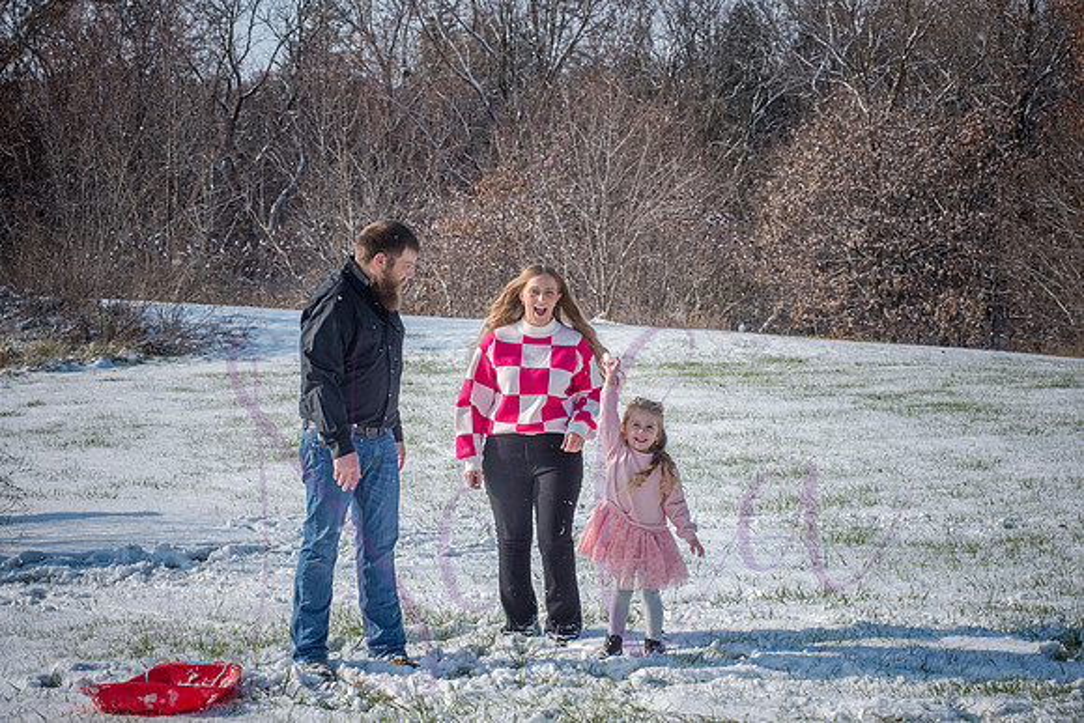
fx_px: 2409
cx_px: 542
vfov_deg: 17.1
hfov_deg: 25.4
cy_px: 362
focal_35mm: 80
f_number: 14
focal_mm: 80
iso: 640
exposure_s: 1/1000
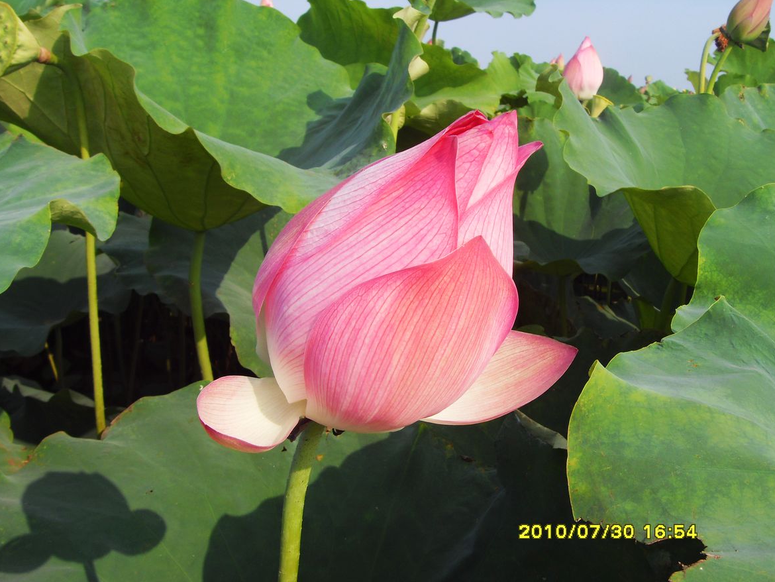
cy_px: 297
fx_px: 896
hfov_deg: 46.8
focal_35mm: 40
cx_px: 384
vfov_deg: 36.0
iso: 80
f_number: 6.2
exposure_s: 1/250
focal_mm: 6.6
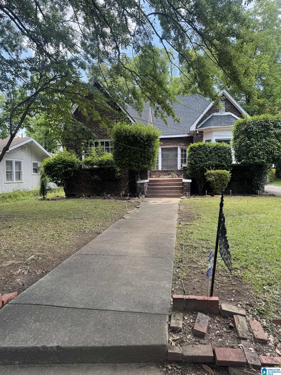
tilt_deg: -1.8
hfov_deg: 56.8
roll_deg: +0.7
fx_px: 260
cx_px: 140
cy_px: 188
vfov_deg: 71.6
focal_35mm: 24
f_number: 1.78
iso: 80
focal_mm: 6.76
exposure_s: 1/387
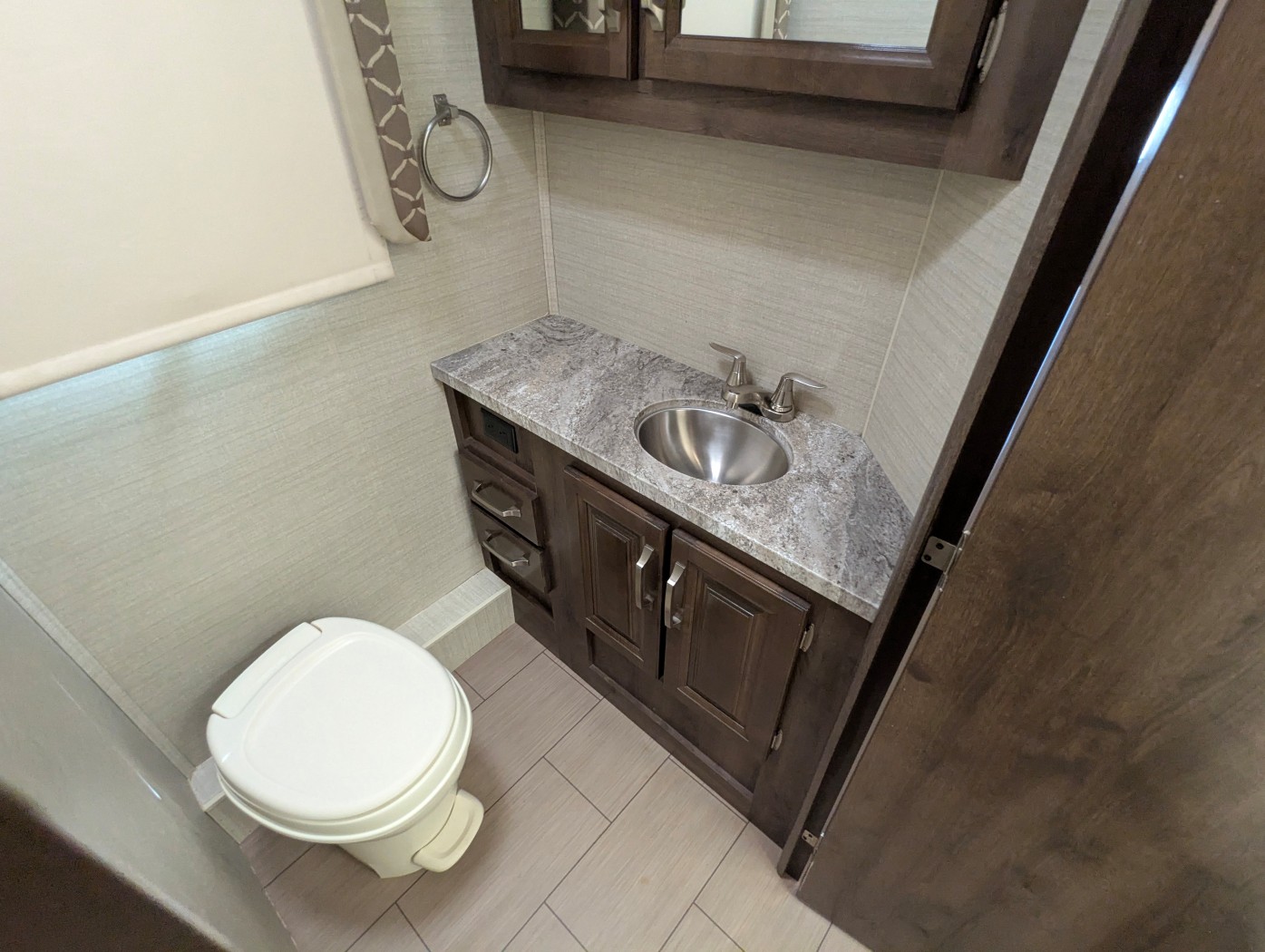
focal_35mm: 16
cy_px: 476
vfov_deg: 78.2
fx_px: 585
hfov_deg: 94.4
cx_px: 632
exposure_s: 1/70
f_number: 2.2
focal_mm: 2.35
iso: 559
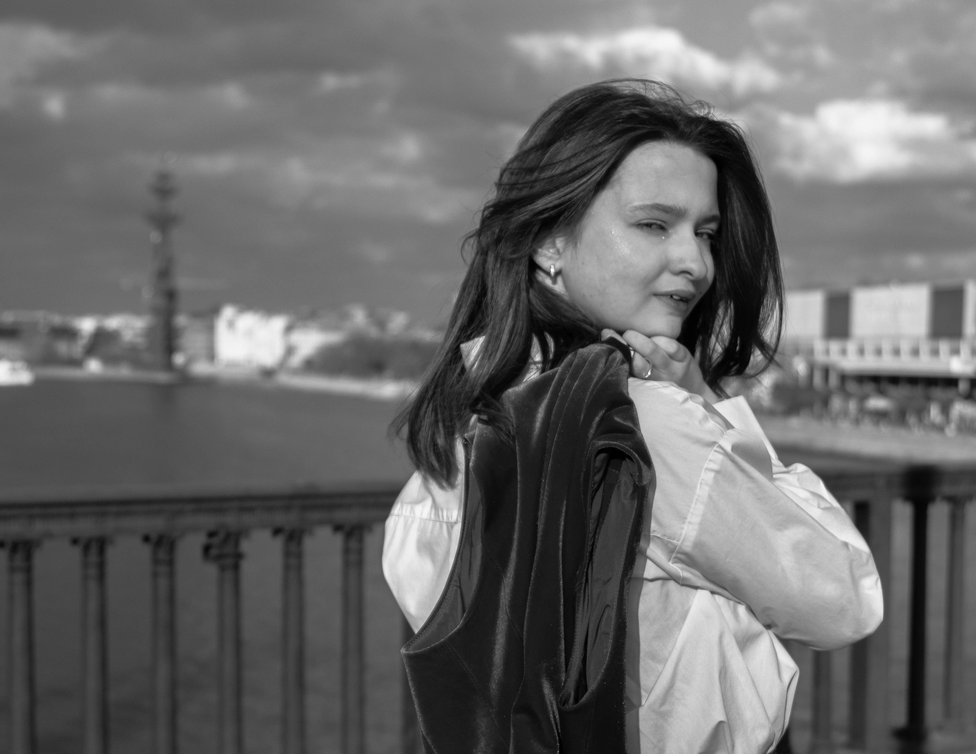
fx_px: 1696
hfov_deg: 32.1
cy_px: 474
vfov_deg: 25.0
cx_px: 539
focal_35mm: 60
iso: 200
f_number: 2.8
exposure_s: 1/4000
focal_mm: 25.1
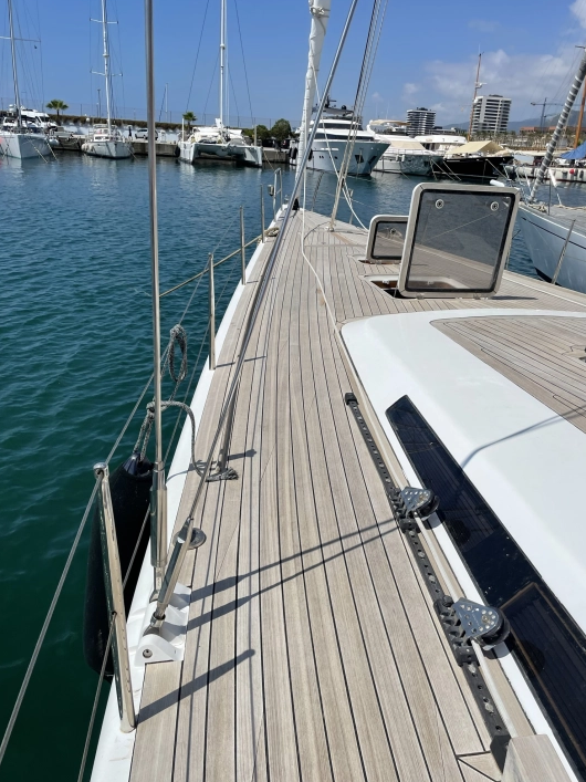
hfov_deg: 51.3
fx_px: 610
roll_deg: -2.7
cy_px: 380
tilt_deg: -19.2
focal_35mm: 27
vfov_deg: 65.3
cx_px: 299
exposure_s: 1/9091
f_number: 1.6
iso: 32
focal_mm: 4.2
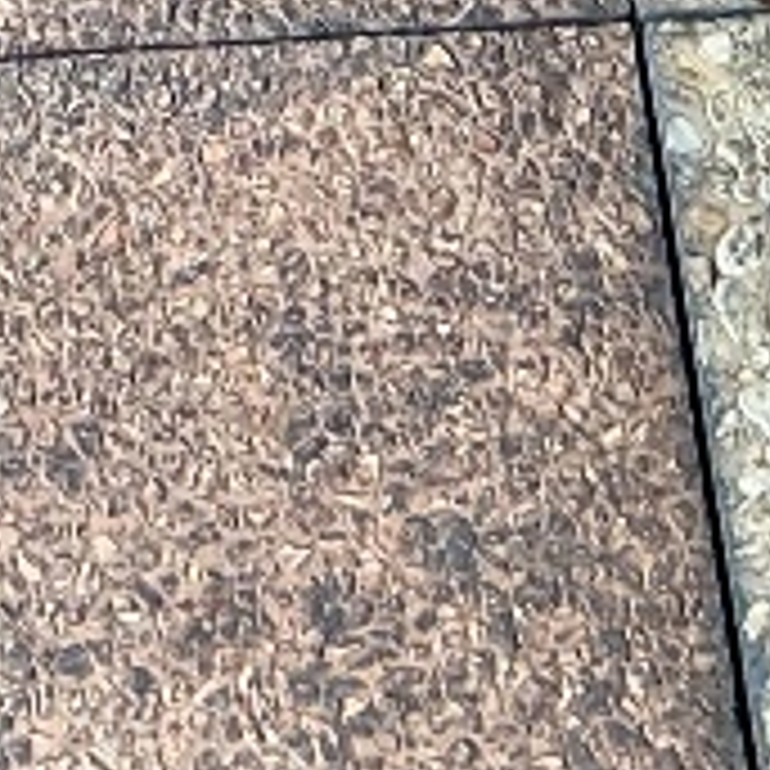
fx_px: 4530
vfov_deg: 8.8
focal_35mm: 180
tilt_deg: -50.4
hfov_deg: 9.7
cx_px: 117
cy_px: -1063
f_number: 1.8
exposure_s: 1/120
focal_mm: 3
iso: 64
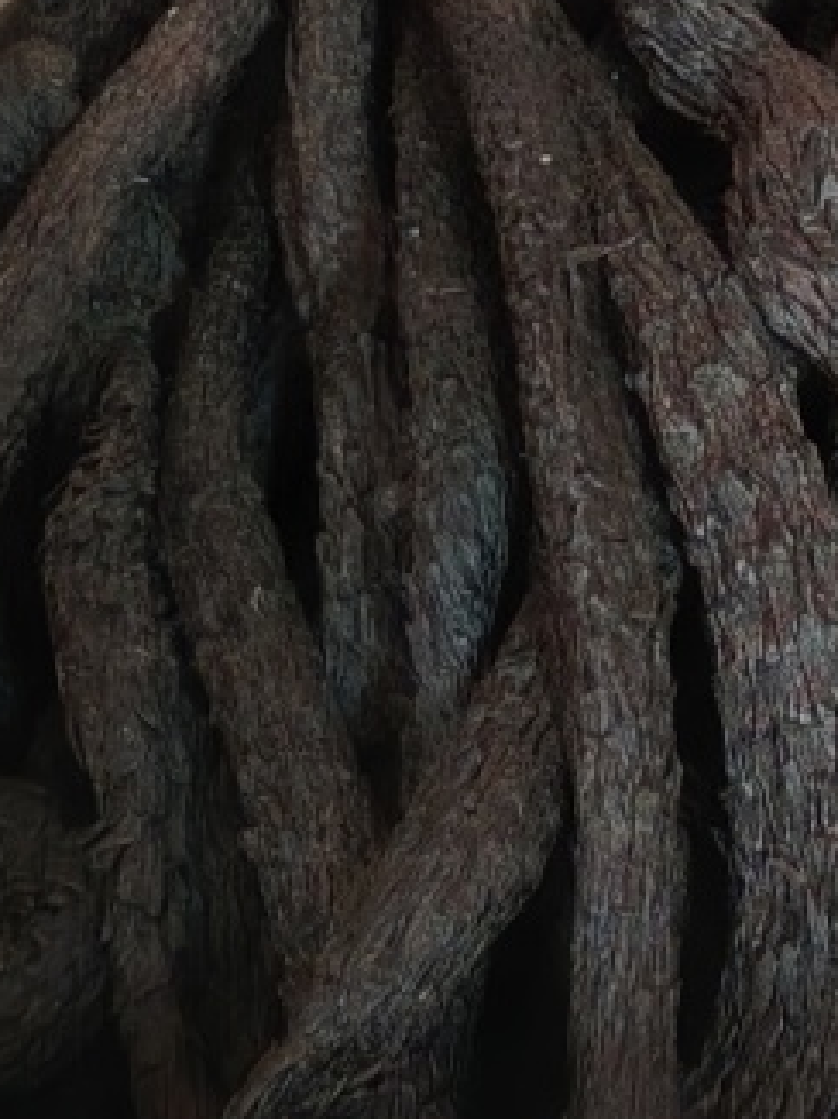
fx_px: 3814
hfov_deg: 12.5
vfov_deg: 16.2
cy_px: -129
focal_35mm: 118
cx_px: 677
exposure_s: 1/120
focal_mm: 4.84
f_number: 1.88
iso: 383
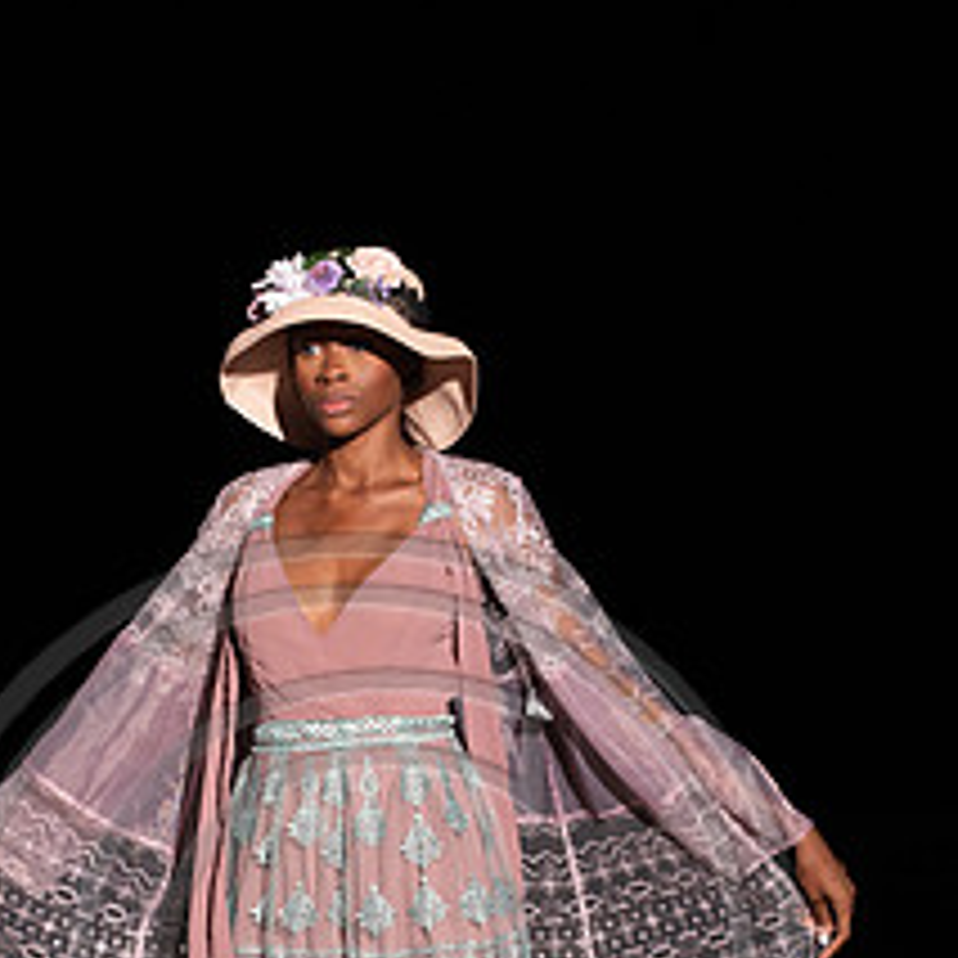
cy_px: 985
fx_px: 5511
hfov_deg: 9.9
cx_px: 353
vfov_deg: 9.9
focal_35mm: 176
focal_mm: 98
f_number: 6.3
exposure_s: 1/200
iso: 1000
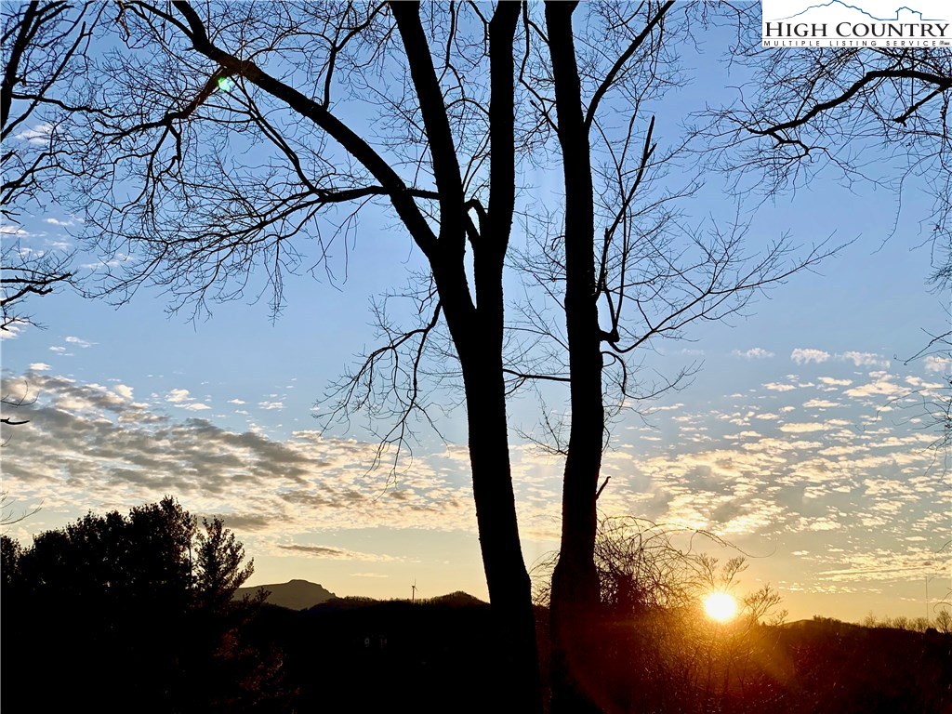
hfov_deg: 36.8
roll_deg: -1.6
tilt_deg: +11.9
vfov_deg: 28.0
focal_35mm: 52
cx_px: 476
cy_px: 357
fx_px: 1430
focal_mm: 6
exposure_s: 1/1089
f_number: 2.4
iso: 16
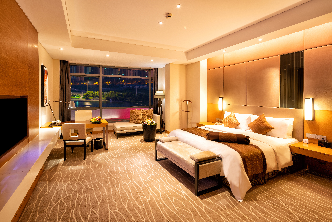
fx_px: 157
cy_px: 111
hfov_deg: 93.3
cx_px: 166
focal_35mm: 17
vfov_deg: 70.5
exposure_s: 2.5
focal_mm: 17
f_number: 11
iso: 100
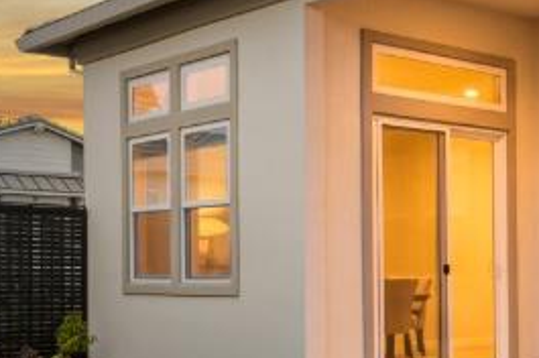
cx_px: 437
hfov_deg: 29.0
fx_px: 1017
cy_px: 280
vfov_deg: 19.8
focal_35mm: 68
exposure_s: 1/30
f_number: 7.1
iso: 250
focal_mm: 12
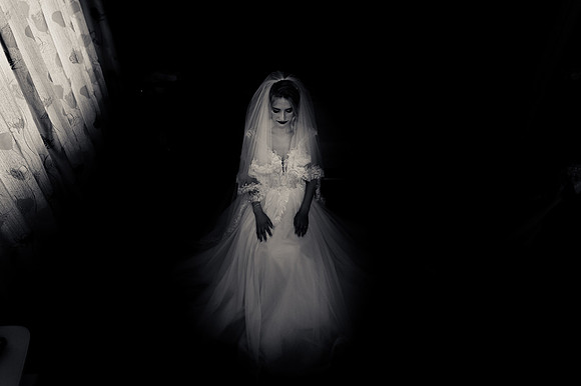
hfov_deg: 73.8
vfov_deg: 53.1
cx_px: 290
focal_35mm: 24
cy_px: 193
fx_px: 387
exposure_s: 1/125
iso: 500
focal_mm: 24
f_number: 3.2
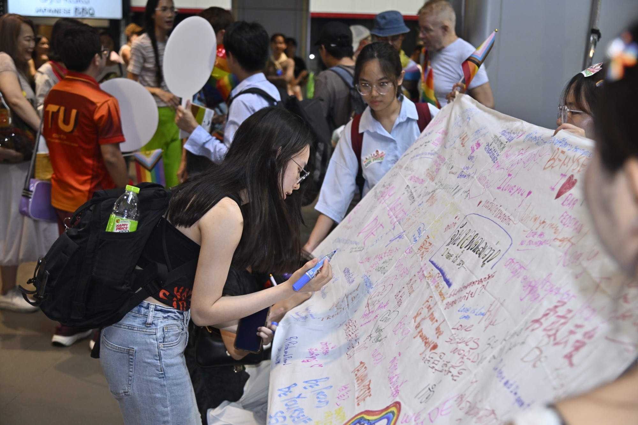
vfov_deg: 28.1
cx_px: 319
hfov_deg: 41.1
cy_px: 212
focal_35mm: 48
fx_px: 851
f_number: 4
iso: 800
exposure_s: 1/100
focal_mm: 48
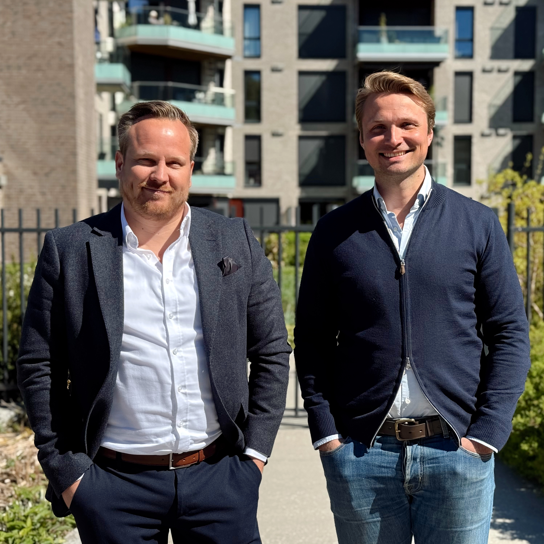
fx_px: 1013
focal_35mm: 57
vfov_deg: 30.0
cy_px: 271
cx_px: 296
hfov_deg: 30.0
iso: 100
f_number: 1.78
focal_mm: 6.76
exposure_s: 1/3096
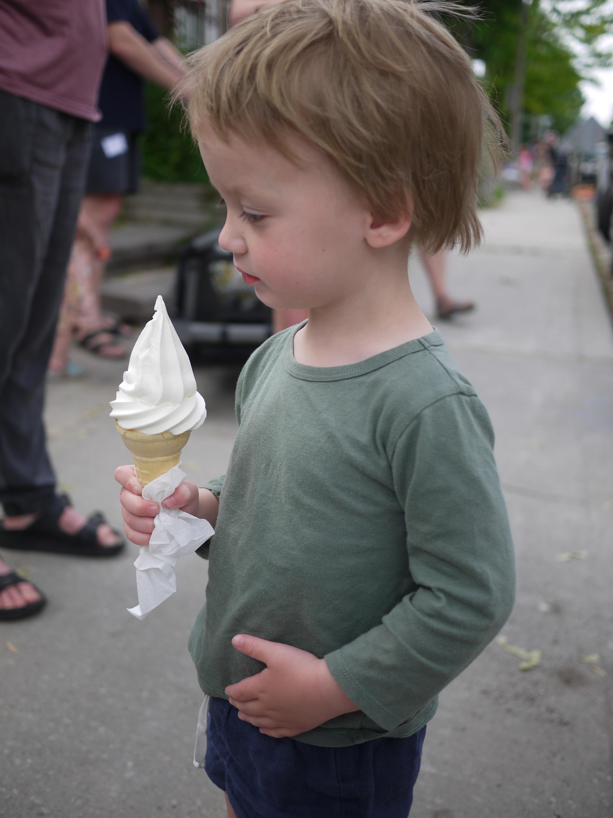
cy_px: 409
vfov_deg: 46.8
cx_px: 306
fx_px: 944
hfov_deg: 36.0
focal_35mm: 40
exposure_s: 1/1000
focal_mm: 20
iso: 100
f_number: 1.8
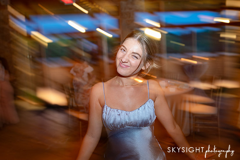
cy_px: 80
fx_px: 248
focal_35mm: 37
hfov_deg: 51.6
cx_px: 120
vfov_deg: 35.8
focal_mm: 35
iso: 640
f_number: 3.5
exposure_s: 1/13
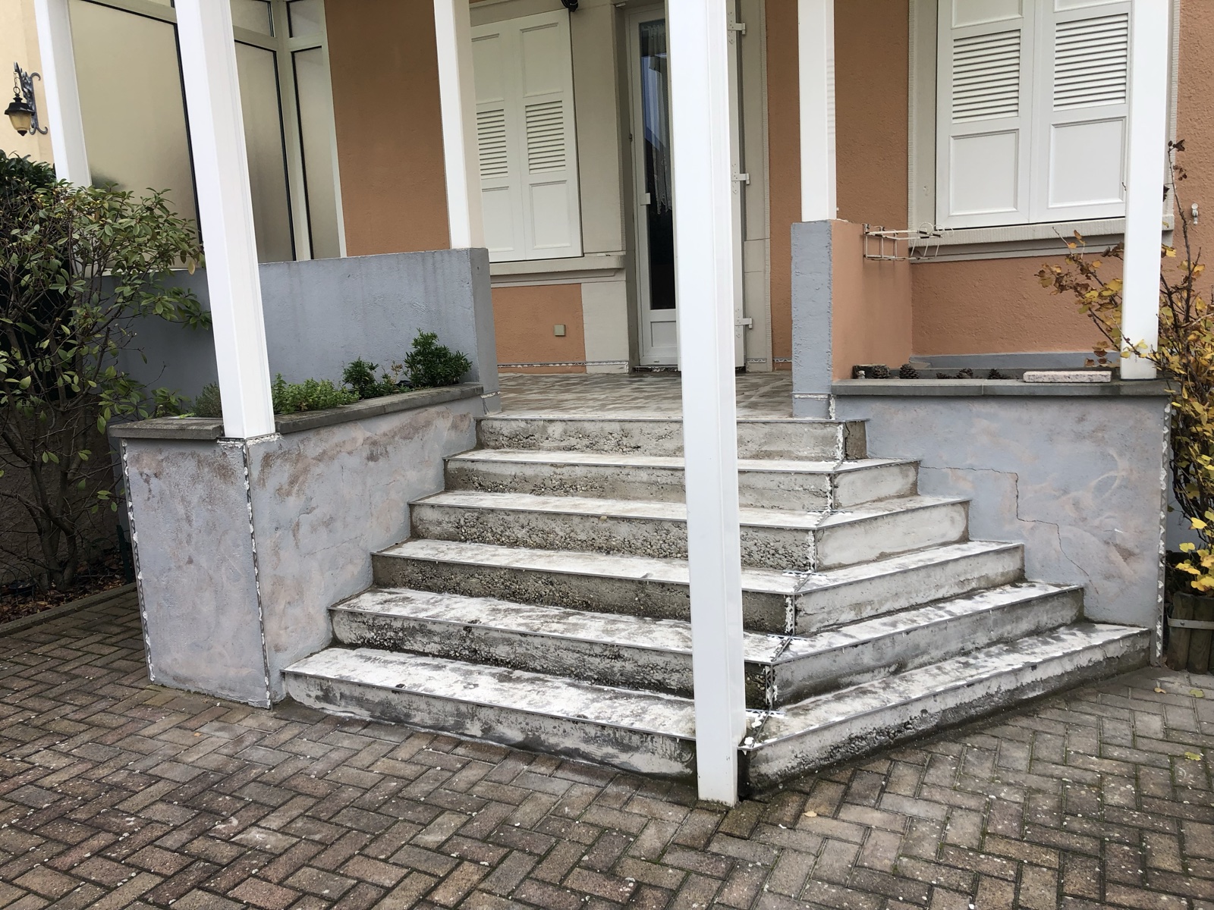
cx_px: 607
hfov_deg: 63.4
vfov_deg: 49.7
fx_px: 982
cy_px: 455
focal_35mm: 28
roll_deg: +2.0
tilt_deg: -8.3
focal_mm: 4
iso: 20
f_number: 1.8
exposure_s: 1/123
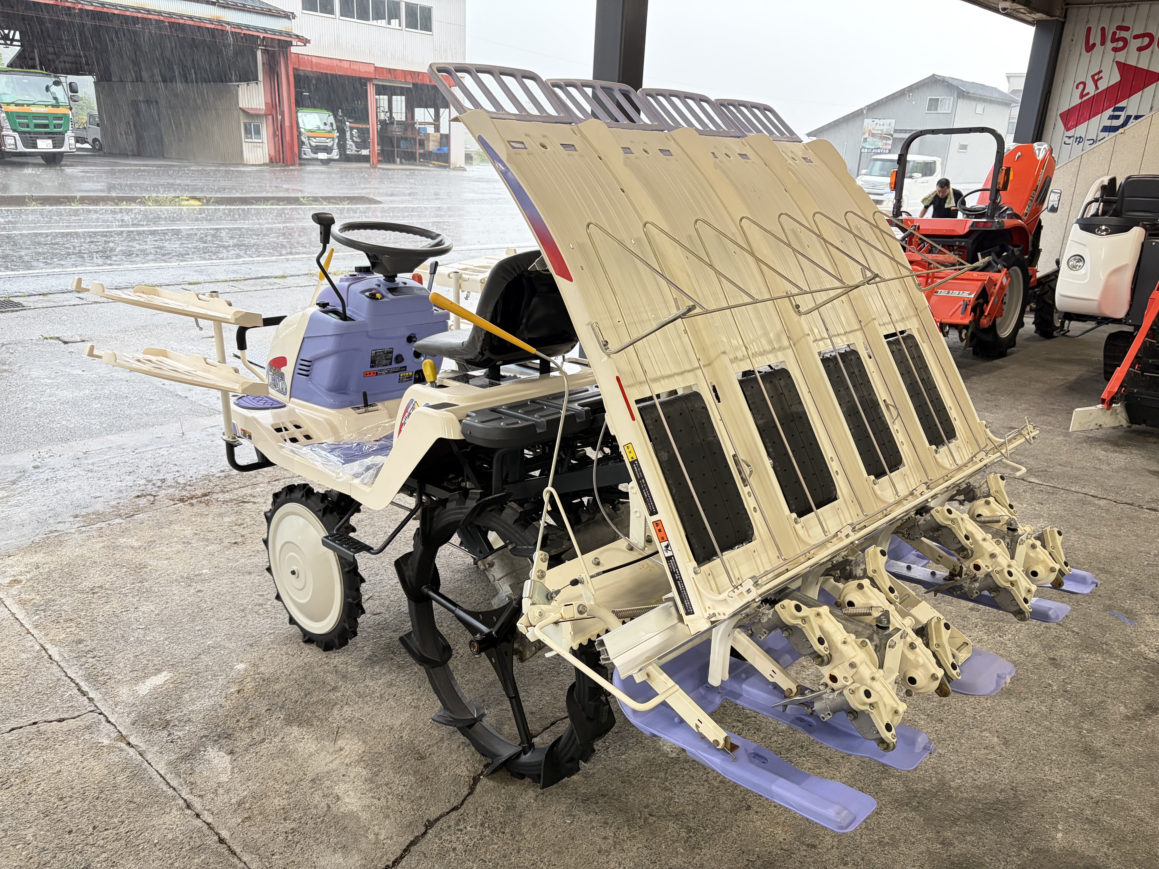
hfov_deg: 67.3
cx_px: 580
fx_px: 871
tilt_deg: -18.3
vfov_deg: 53.1
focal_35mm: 26
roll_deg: -2.7
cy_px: 434
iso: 250
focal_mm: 5.96
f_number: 1.6
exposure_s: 1/60
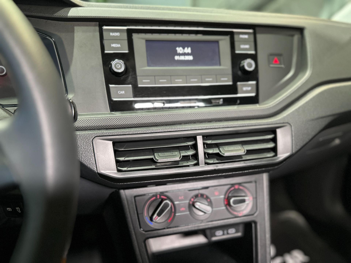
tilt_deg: -18.8
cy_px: 132
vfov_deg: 56.8
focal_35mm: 24
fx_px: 243
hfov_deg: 71.6
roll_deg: -0.2
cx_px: 176
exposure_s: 1/49
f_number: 1.78
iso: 640
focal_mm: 6.86
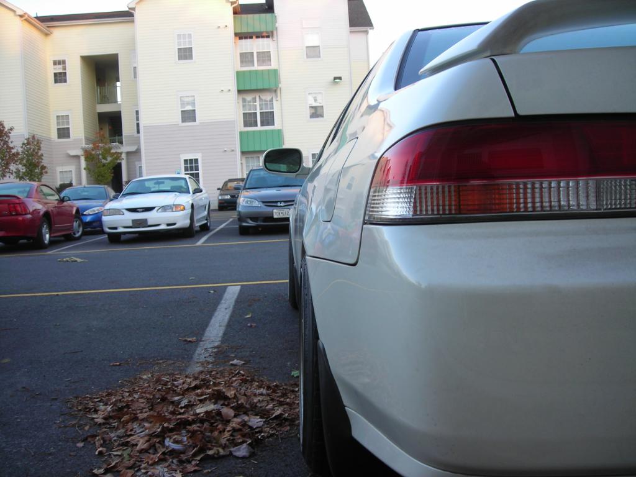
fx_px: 698
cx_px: 318
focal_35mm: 38
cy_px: 238
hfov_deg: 49.0
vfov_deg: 37.7
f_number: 3.2
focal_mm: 6.3
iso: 50
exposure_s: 1/22.3
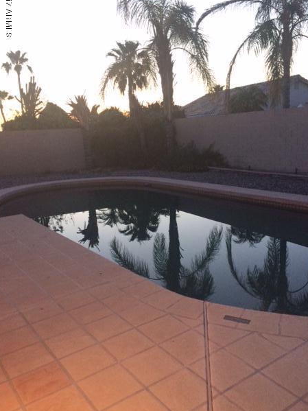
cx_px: 160
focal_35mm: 31
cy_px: 204
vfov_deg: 58.4
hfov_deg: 45.4
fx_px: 368
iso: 100
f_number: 2.2
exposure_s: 1/30
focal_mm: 4.15
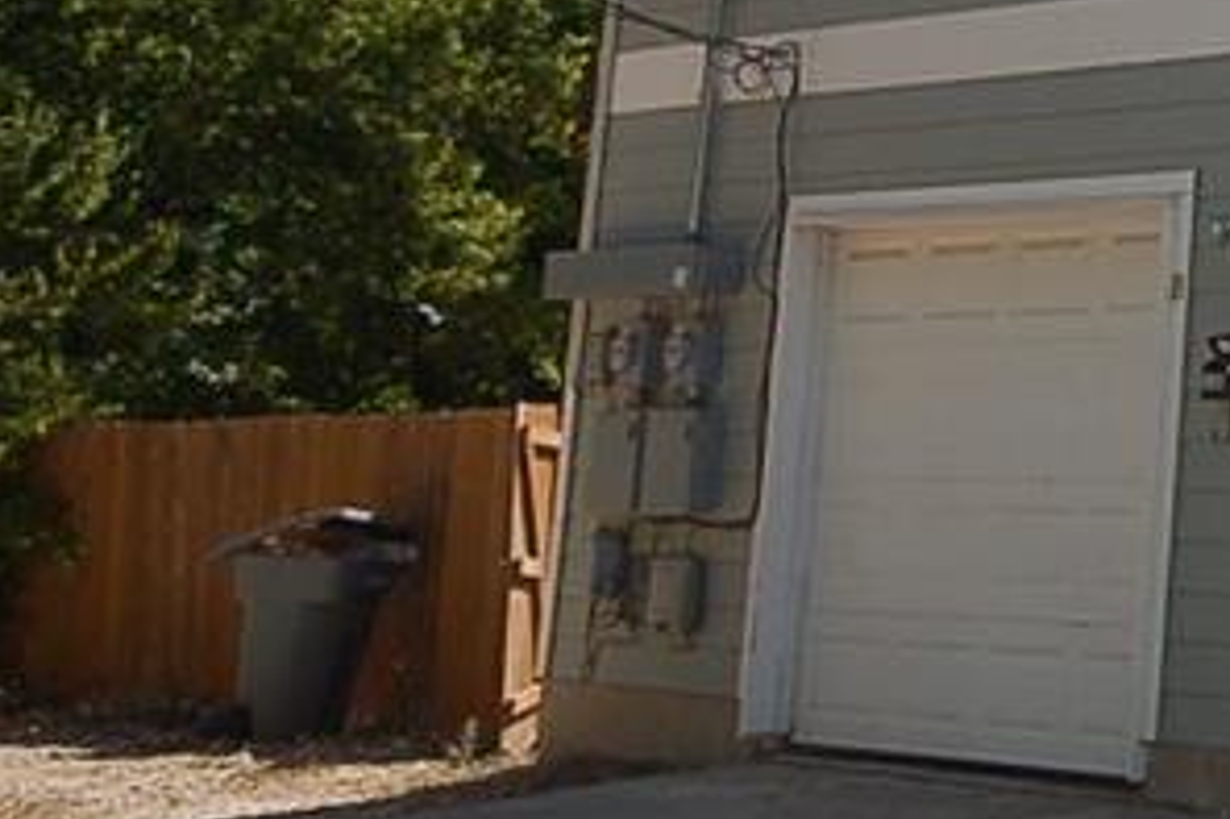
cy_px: -116
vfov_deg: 15.9
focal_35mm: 83
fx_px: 2834
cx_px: 2119
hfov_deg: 19.4
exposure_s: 1/250
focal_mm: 16
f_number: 8
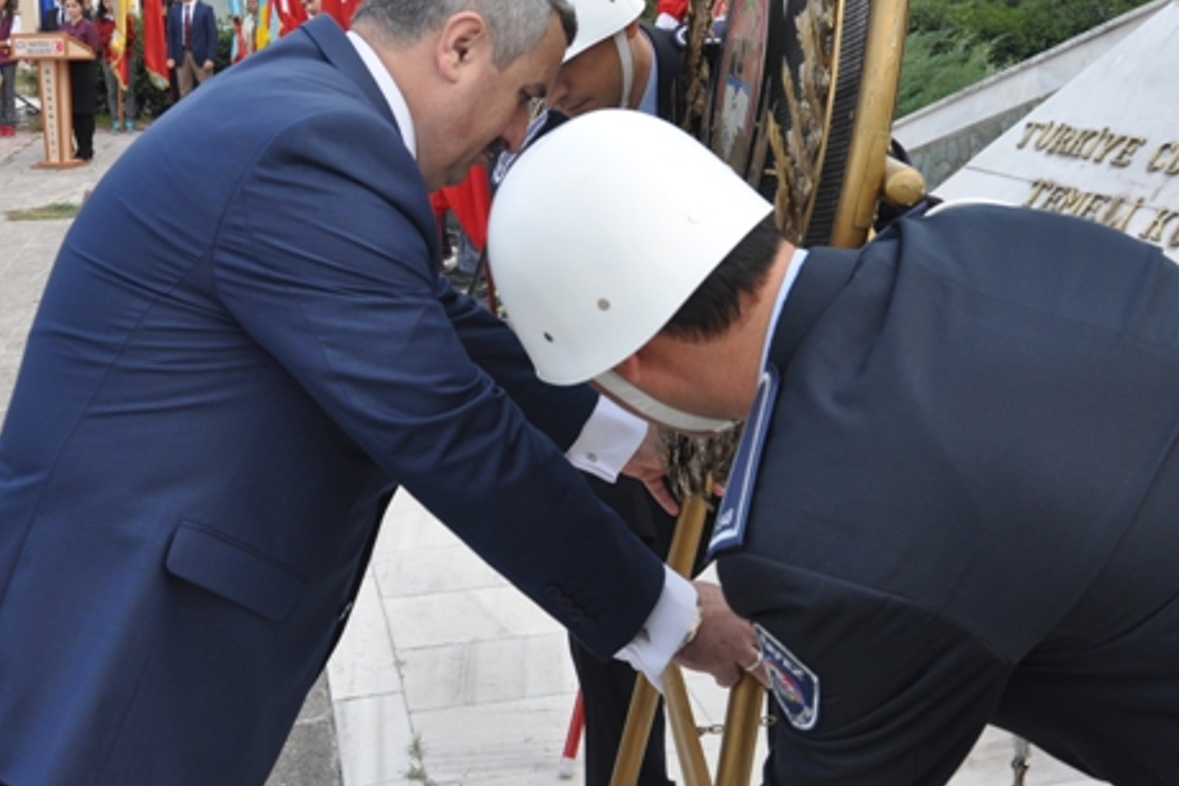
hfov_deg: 42.7
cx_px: 616
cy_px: 261
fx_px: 1506
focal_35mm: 46
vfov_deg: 29.0
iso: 200
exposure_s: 1/160
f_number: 6.3
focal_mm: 22
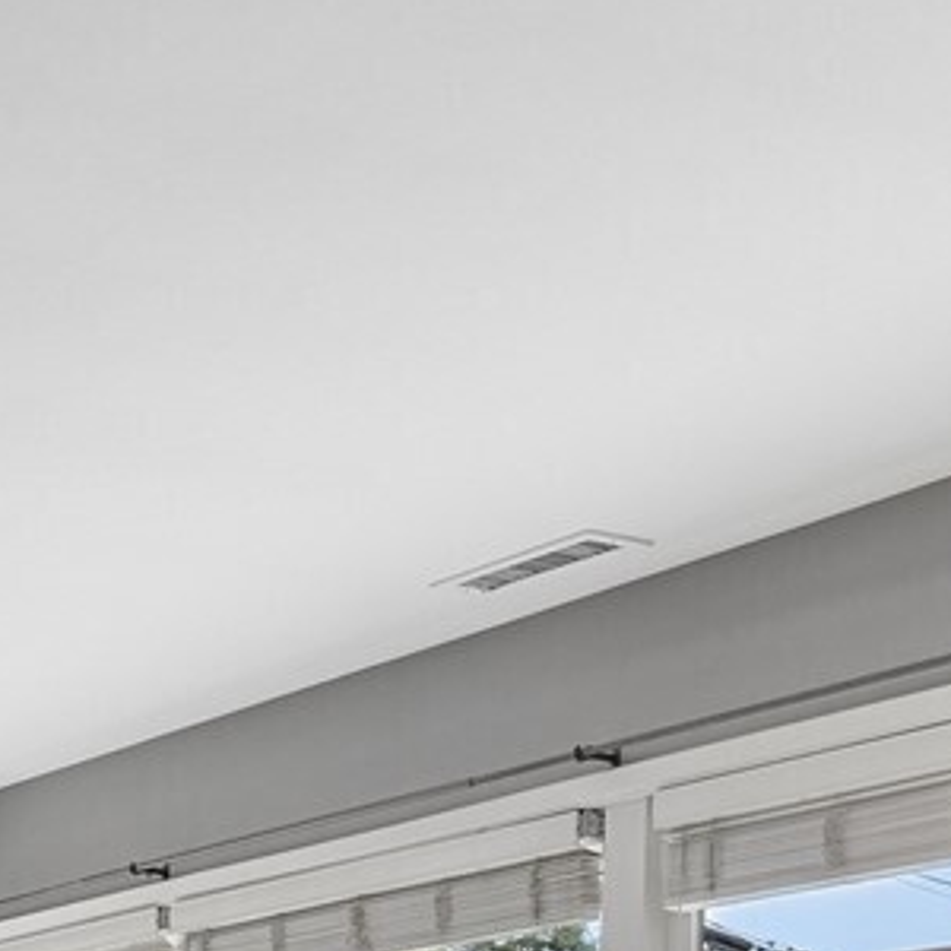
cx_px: -471
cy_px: 1419
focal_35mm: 77
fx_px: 2393
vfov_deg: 19.6
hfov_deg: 19.6
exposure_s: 1/80
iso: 1600
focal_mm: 16
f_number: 8
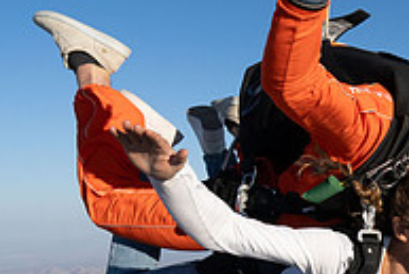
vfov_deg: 19.0
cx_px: 481
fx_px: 819
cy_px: 143
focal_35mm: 72
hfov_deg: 25.4
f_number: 9
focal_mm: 24
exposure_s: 1/2000
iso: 800
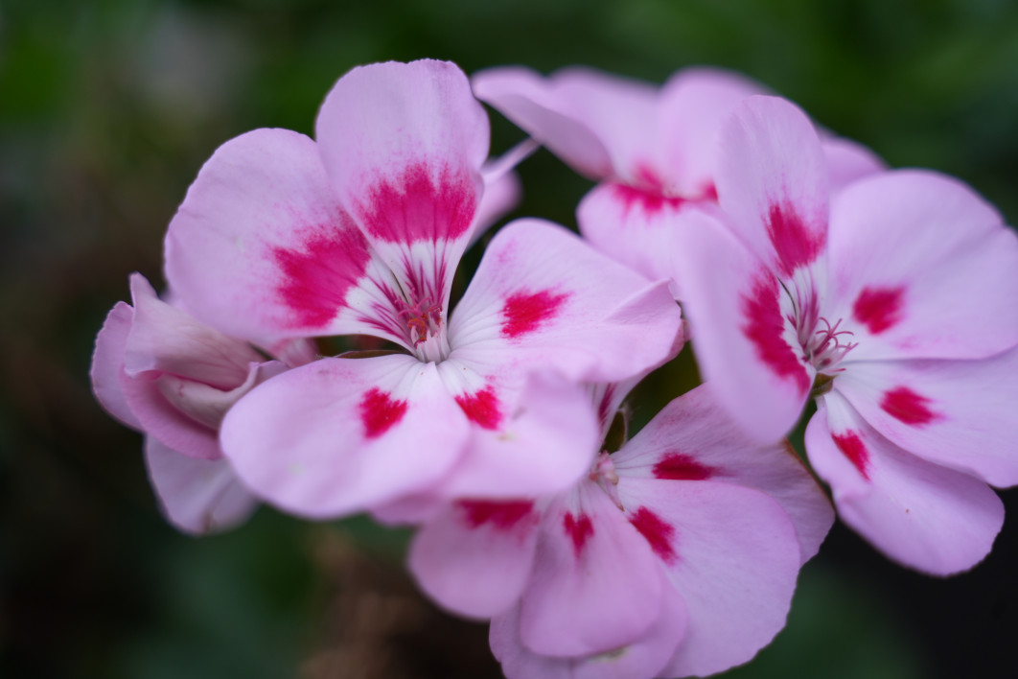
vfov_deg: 22.6
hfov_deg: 33.4
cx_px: 509
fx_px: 1697
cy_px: 340
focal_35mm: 60
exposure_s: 1/250
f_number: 4
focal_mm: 60
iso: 400
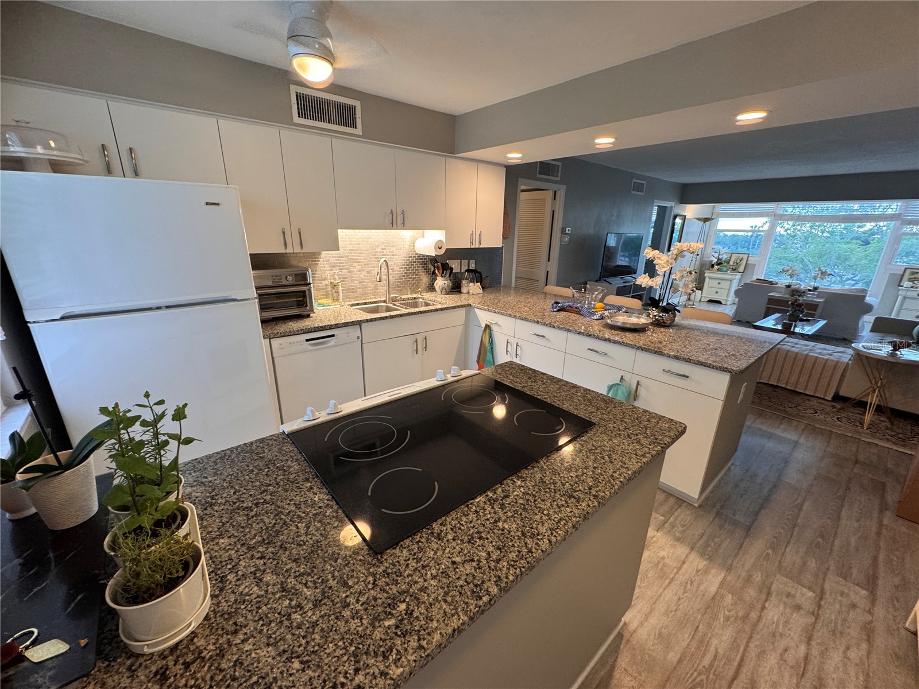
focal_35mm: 14
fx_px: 372
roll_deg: -0.4
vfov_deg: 85.7
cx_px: 460
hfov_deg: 102.1
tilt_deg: -17.7
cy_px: 344
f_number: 2.2
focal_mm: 2.22
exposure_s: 1/60
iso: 200
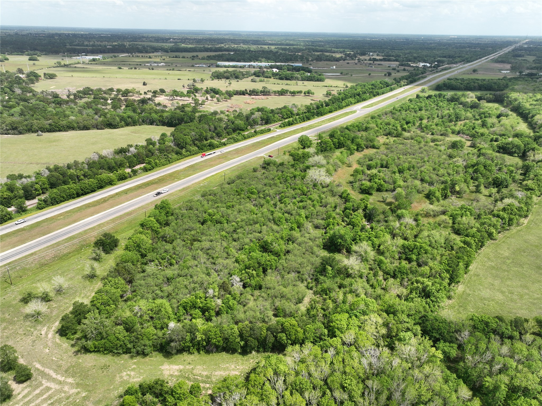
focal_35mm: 24
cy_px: 203
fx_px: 376
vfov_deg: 56.8
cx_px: 271
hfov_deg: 71.6
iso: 100
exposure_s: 1/1250
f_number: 2.8
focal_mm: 12.29
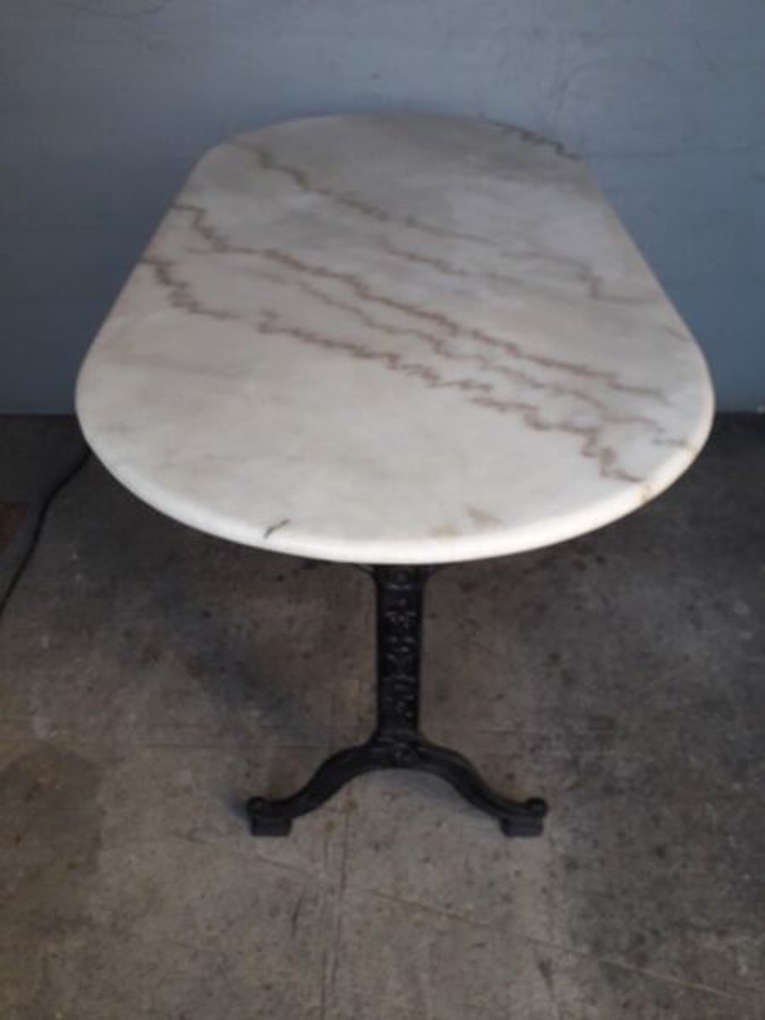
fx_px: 796
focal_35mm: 27
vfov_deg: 65.3
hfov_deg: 51.4
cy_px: 510
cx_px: 382
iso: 40
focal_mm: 3.6
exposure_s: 1/100
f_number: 1.9
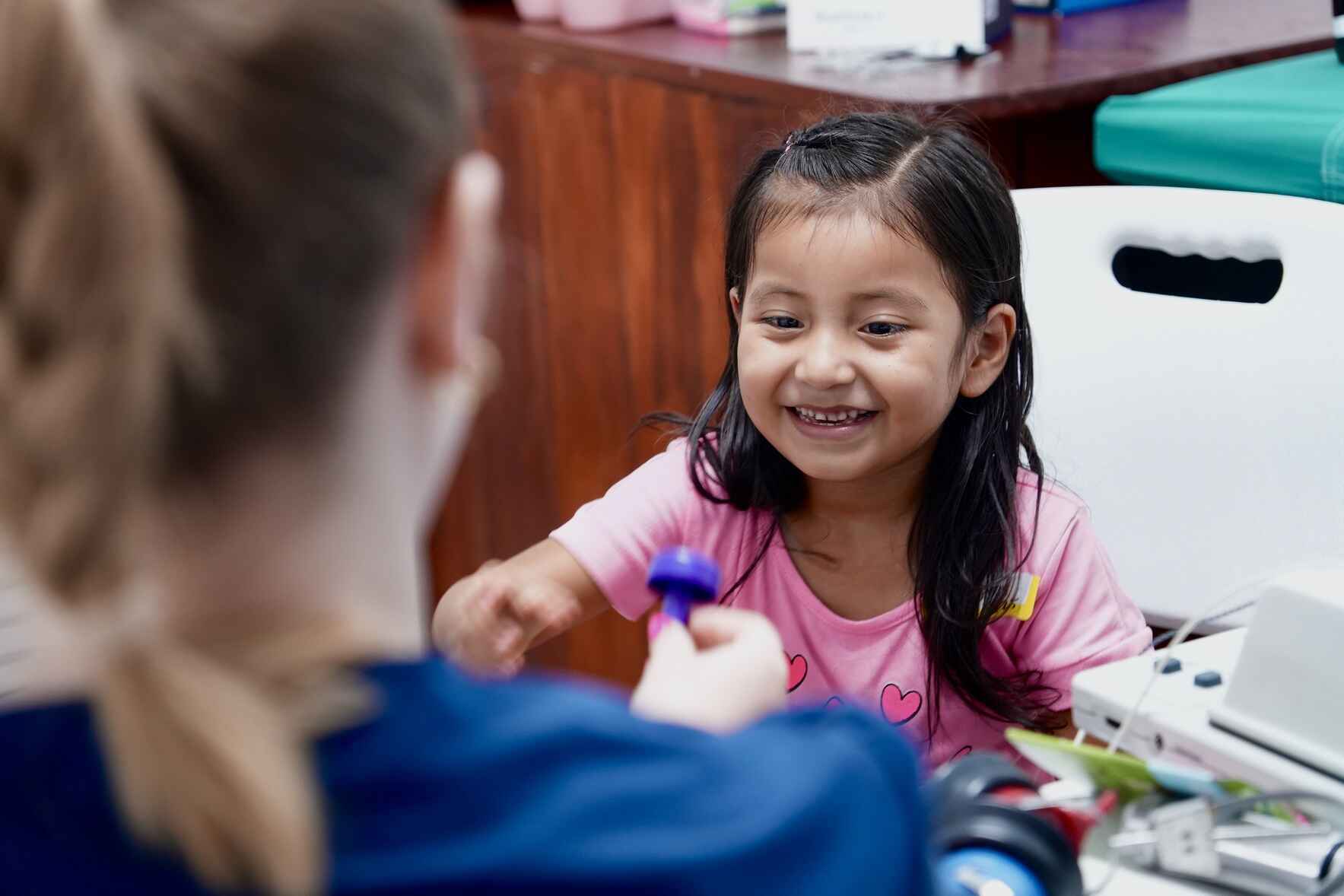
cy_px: 448
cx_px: 672
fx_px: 3472
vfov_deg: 14.7
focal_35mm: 93
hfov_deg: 21.9
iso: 800
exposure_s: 1/48.2
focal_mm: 62
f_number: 2.8
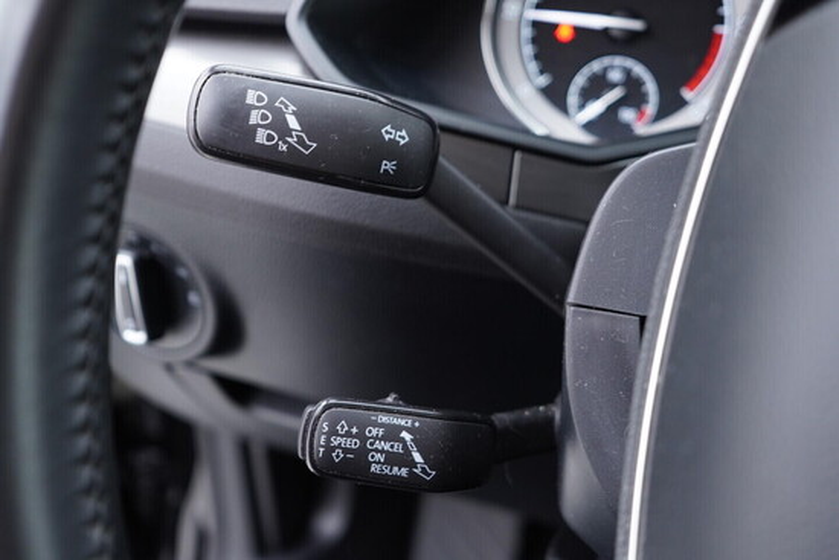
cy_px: 280
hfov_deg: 53.1
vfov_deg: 36.9
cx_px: 420
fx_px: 839
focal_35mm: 36
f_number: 2.8
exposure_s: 1/40
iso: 400
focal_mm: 24
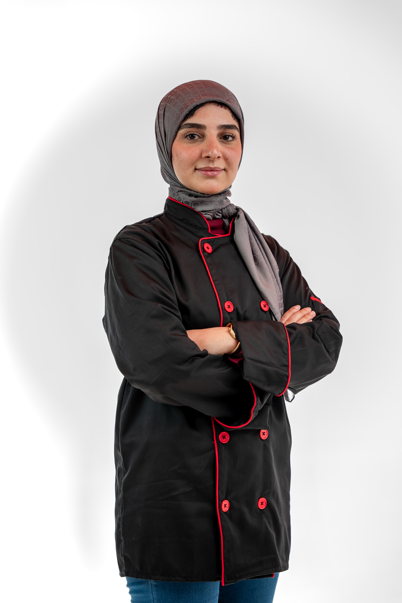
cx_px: 205
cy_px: 306
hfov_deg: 18.9
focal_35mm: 72
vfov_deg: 28.1
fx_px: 1204
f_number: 3.5
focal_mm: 70
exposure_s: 1/160
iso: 125
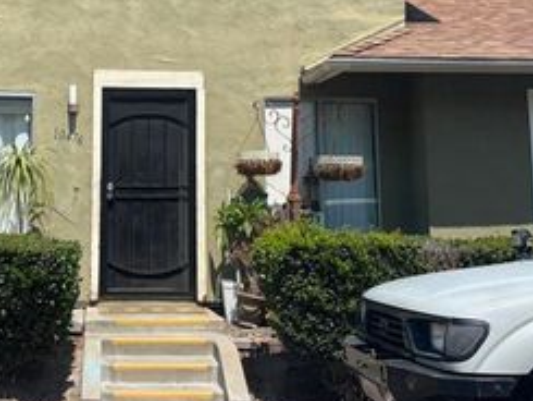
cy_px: 90
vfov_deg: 27.1
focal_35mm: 53
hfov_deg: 35.5
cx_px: 146
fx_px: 816
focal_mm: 5.96
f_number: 1.6
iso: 50
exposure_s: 1/3413
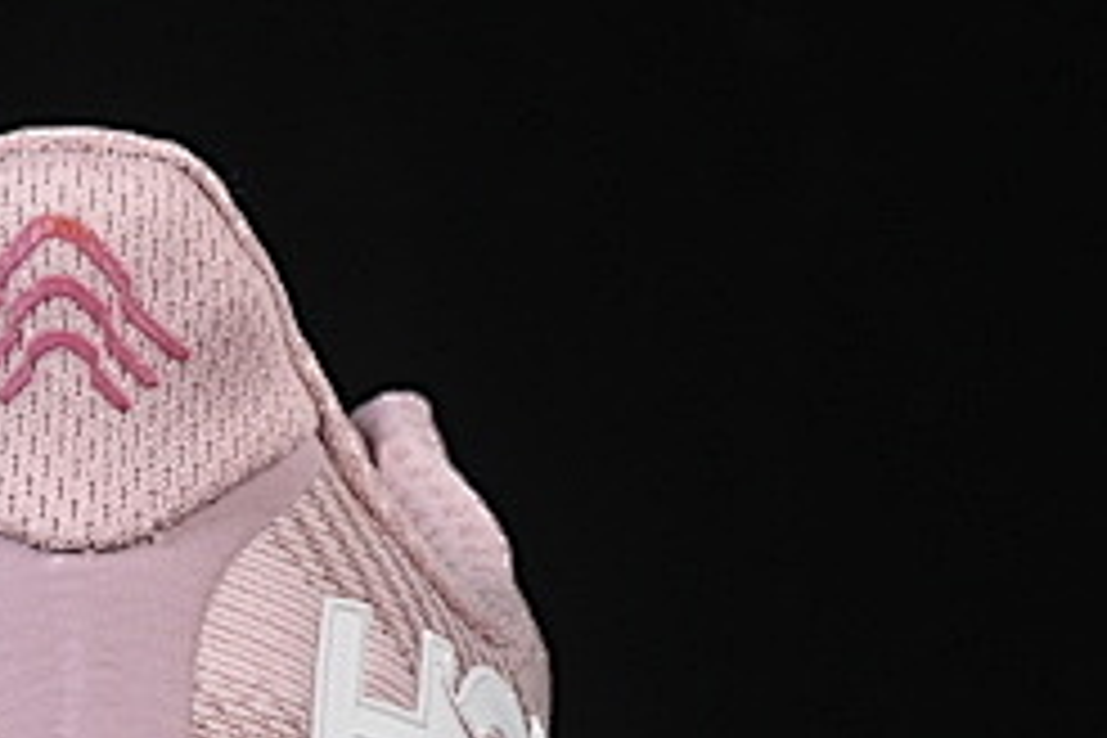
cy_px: 634
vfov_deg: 4.2
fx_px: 10116
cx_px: -472
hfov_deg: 6.2
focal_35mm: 329
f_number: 8
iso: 160
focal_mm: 50
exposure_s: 1/80
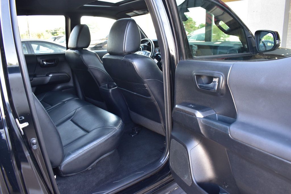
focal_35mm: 27
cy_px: 97
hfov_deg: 67.4
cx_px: 146
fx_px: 218
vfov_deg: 47.9
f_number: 6.3
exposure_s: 1/20
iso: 400
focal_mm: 18
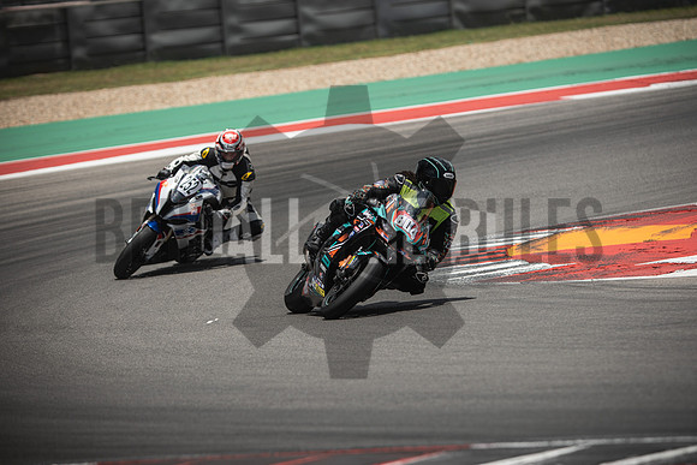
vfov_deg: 4.6
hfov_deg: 6.9
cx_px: 348
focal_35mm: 300
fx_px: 5809
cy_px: 232
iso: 125
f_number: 2.8
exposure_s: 1/2000
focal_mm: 200
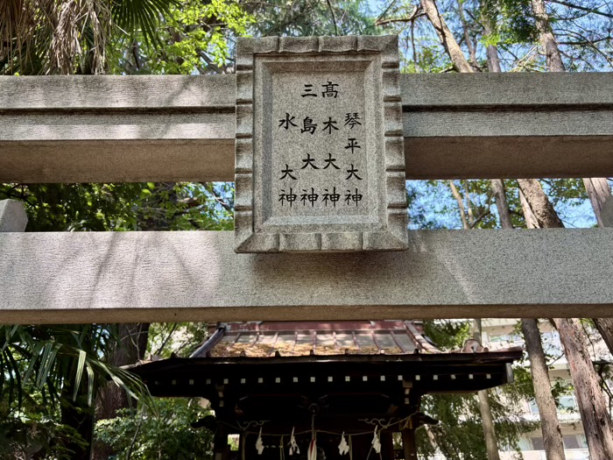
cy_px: 230
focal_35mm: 26
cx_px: 306
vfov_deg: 53.1
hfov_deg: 67.3
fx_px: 460
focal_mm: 5.96
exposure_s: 1/121
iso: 40
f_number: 1.6
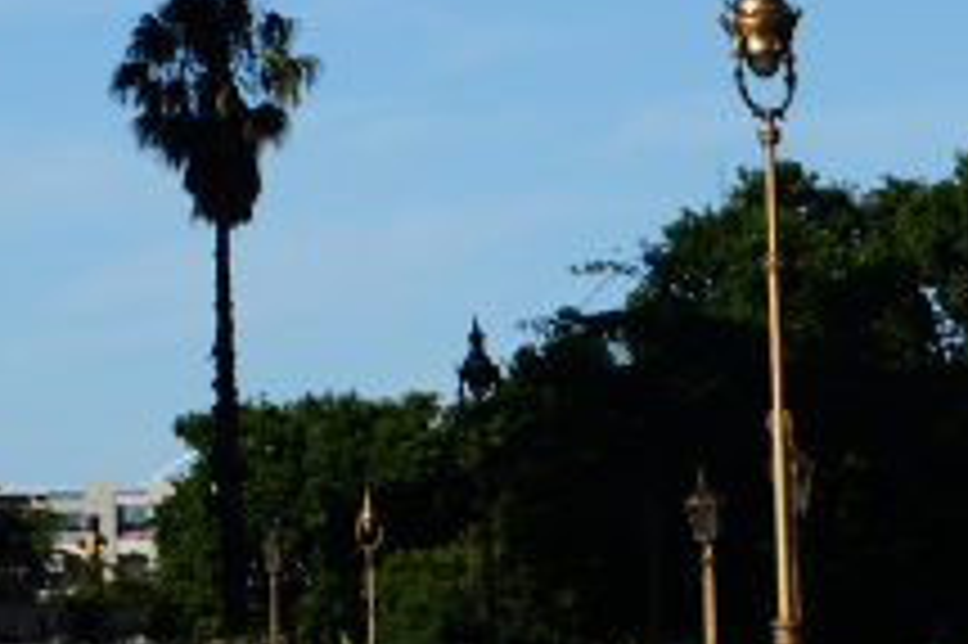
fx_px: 7254
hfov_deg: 7.6
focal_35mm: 270
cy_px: -610
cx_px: -167
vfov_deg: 5.0
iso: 200
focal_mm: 58
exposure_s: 1/1000
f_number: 7.1
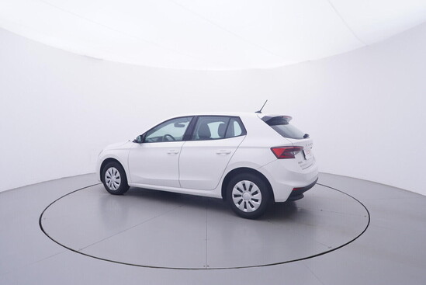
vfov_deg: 56.2
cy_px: 142
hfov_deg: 77.3
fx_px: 266
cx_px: 213
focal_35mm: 22
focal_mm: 15
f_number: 5
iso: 200
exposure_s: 1/80
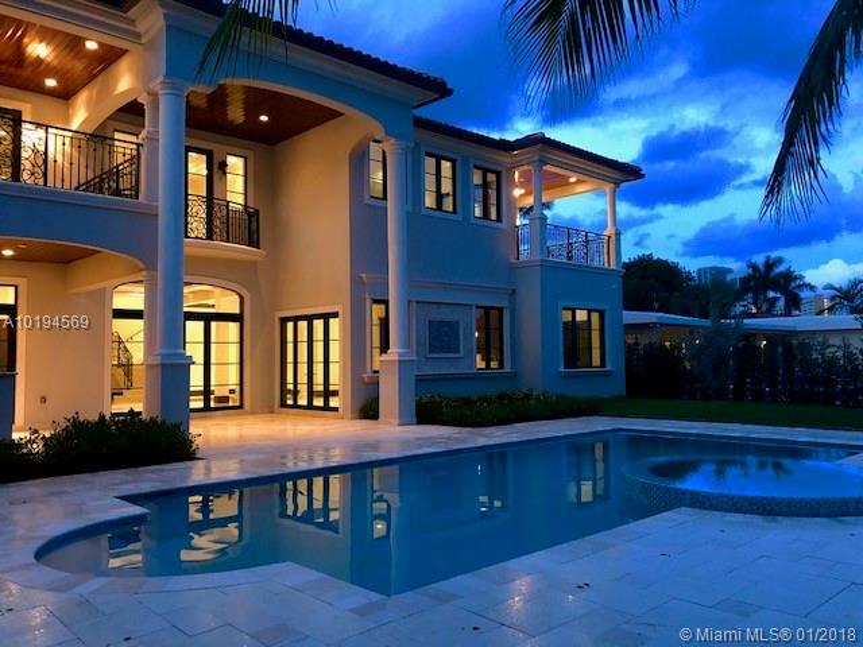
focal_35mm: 29
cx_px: 432
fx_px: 723
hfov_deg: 61.7
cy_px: 324
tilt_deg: +3.4
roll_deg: +1.2
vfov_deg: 48.2
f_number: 1.8
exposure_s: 1/13
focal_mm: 3.99
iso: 100
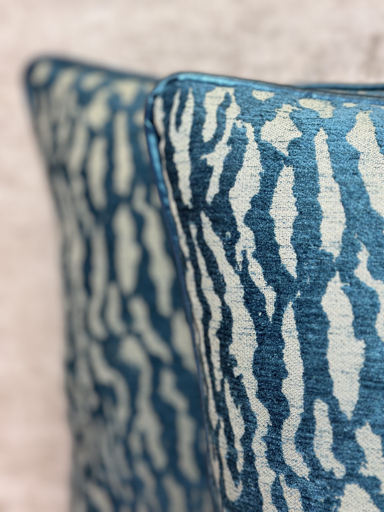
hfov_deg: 30.3
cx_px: 192
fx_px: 710
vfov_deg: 39.7
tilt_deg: -18.4
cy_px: 256
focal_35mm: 48
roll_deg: +3.0
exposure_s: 1/120
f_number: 1.78
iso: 80
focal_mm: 6.86
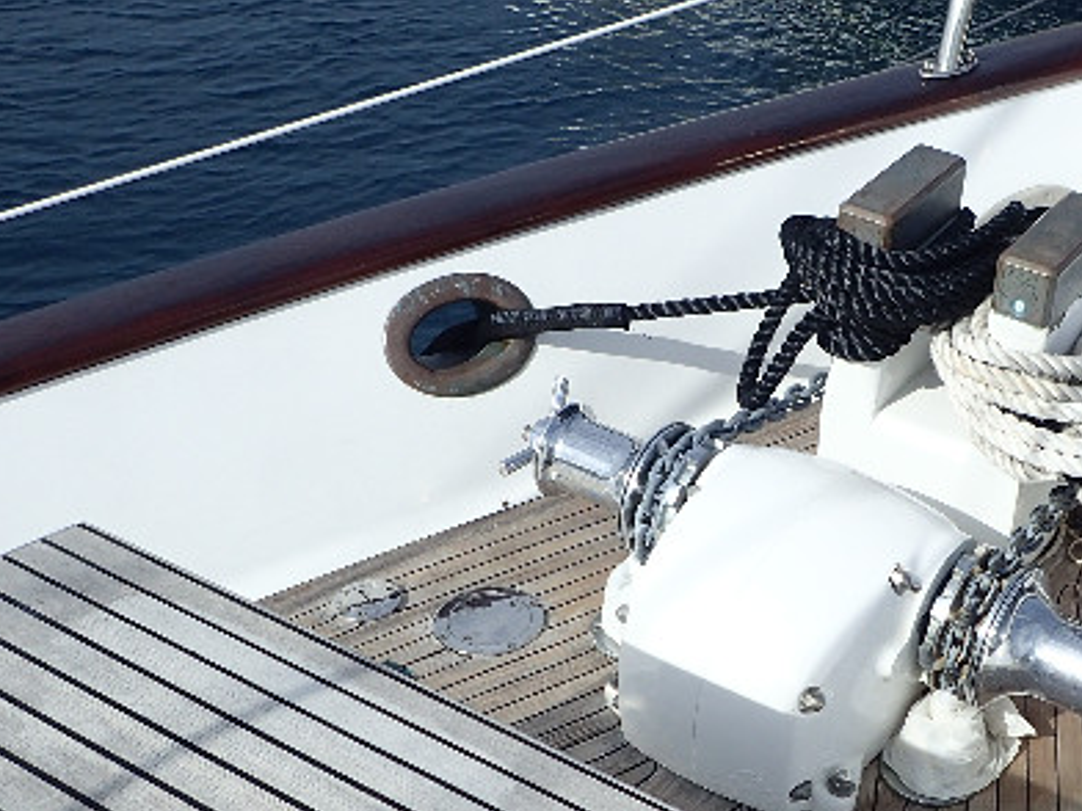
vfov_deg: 28.0
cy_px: 645
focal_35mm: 51
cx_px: 751
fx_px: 1594
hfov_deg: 37.0
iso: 100
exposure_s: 1/320
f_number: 8
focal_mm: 4.5
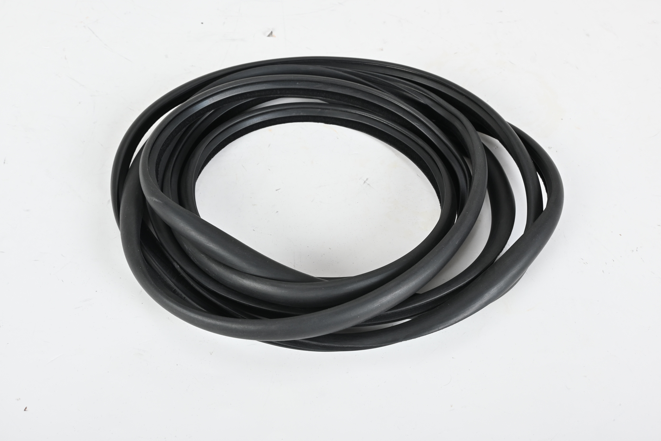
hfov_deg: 53.1
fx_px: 661
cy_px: 220
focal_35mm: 36
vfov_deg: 36.9
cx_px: 330
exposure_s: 1/160
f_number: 10
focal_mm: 24
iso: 400
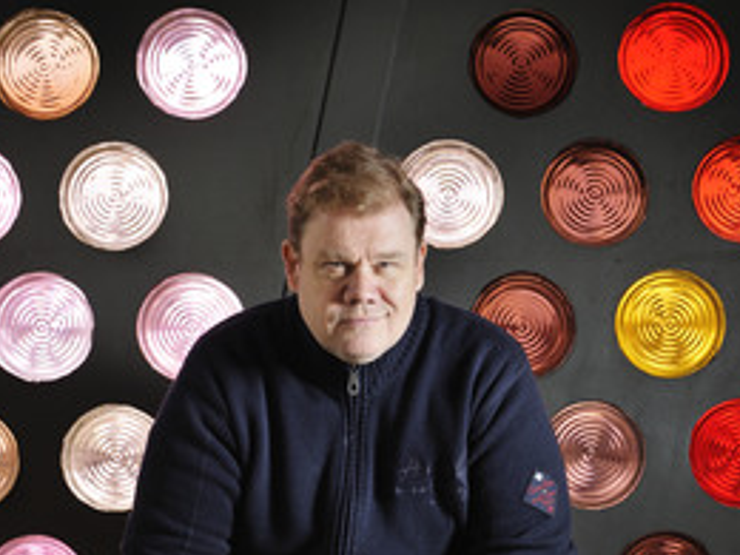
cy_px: 416
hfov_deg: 24.4
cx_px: 400
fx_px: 1710
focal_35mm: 80
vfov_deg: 18.3
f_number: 4.5
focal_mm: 48
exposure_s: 1/100
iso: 400
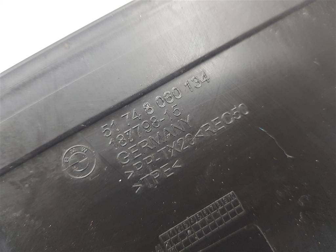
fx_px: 252
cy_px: 126
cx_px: 168
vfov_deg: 53.1
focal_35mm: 26
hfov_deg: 67.3
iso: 160
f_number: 1.7
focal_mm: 4.2
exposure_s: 1/50
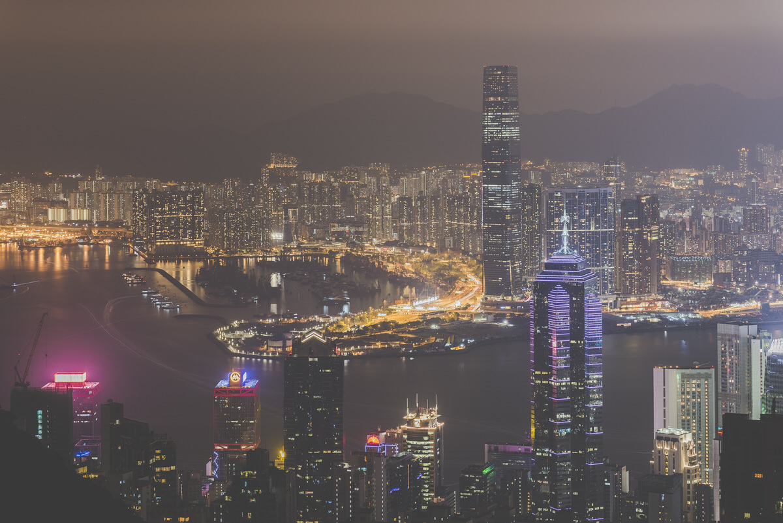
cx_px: 392
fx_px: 1849
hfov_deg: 23.9
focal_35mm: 85
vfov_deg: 16.1
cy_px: 262
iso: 64
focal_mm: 85
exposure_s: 434
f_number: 5.6
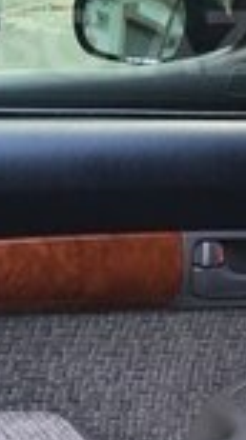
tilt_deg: -4.1
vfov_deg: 20.6
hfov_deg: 11.7
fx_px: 1189
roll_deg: -0.5
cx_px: 34
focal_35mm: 102
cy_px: 43
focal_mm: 4.15
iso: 25
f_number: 2.2
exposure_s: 1/33
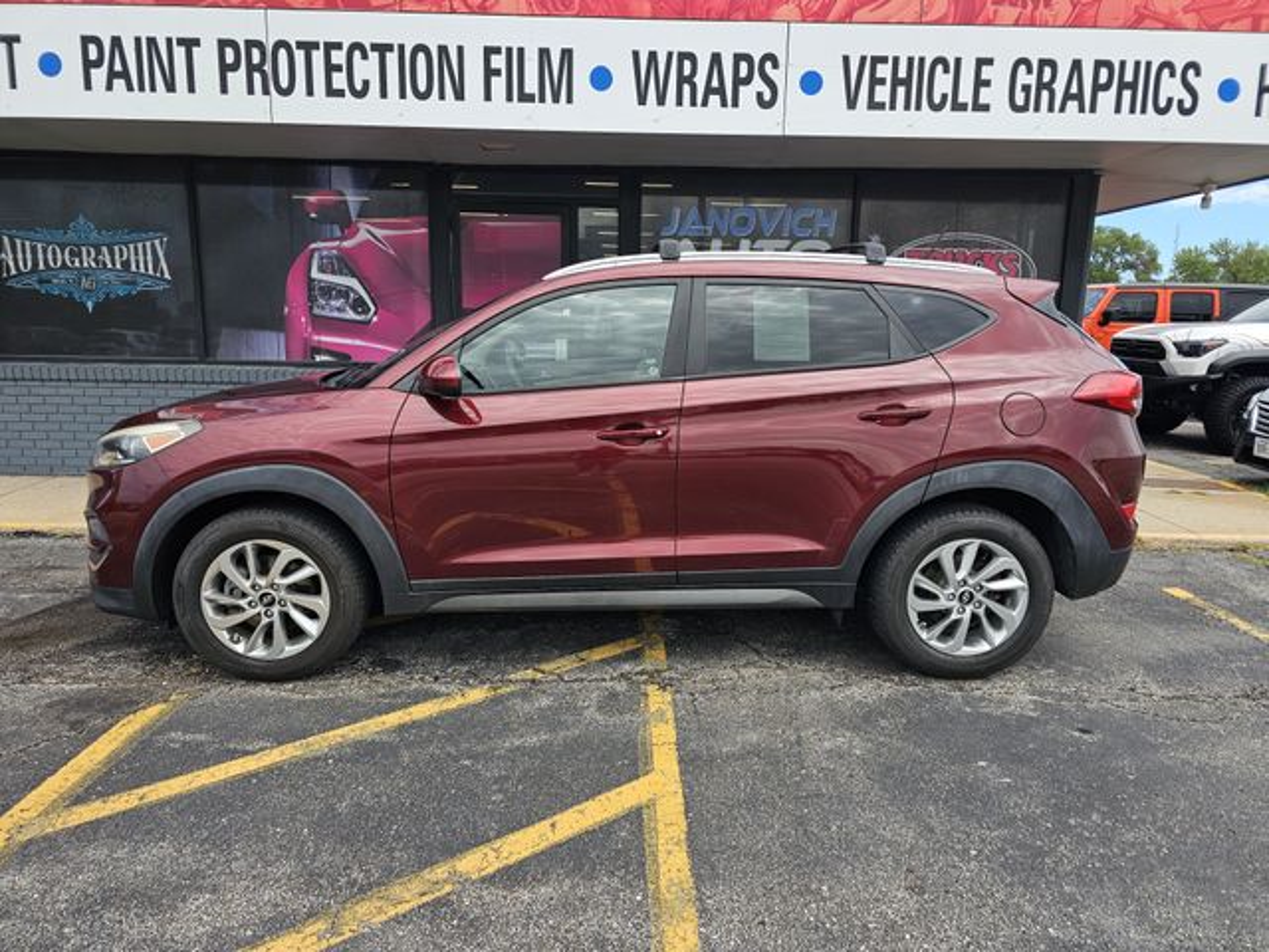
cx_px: 634
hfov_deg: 73.9
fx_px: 843
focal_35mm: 23
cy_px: 476
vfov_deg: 58.9
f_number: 1.7
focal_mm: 6.3
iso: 10
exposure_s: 1/285
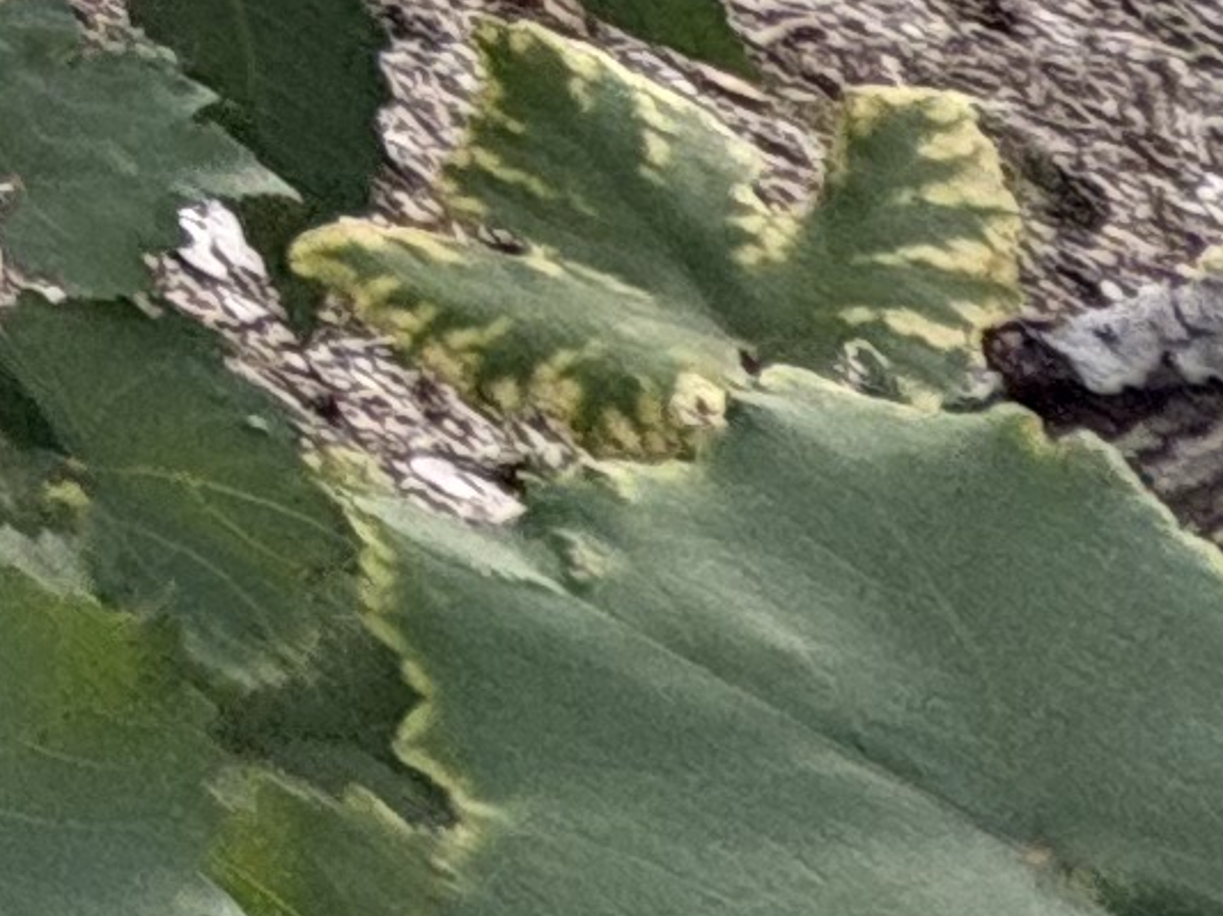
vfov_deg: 9.3
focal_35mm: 106
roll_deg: +0.2
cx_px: -3166
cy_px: -2234
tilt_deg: -7.8
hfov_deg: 9.3
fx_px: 3743
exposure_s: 1/464
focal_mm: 2.22
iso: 64
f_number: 2.2
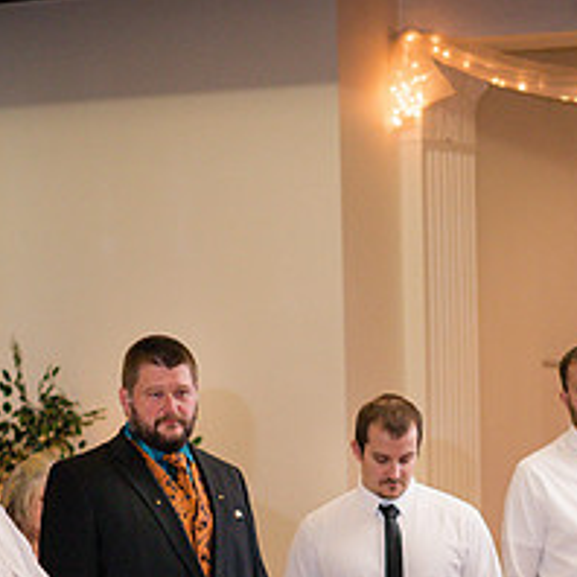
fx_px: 3998
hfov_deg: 8.2
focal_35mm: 212
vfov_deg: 8.2
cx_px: 440
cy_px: 491
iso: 800
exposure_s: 1/200
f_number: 3.2
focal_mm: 85
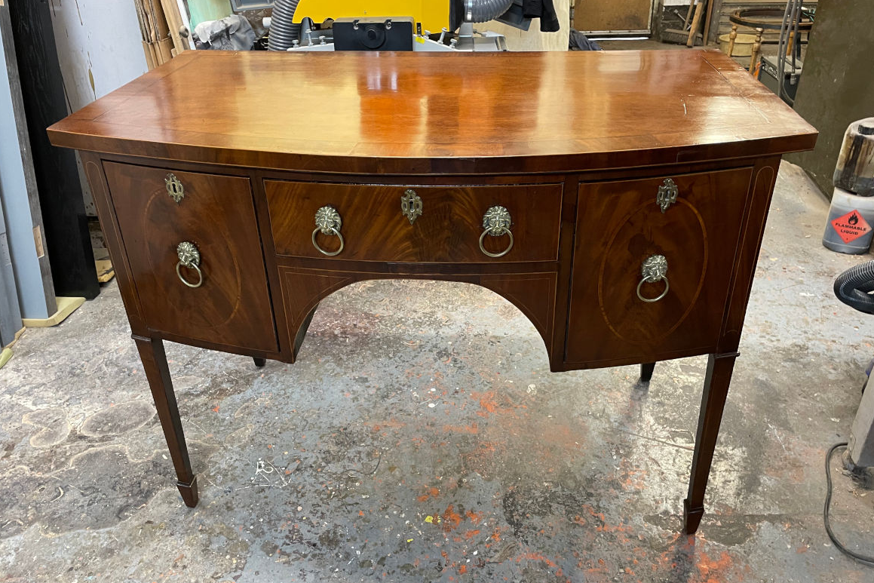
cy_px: 270
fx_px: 680
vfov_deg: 46.4
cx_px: 443
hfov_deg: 65.5
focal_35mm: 28
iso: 250
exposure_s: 1/50
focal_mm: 4.2
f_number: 1.6
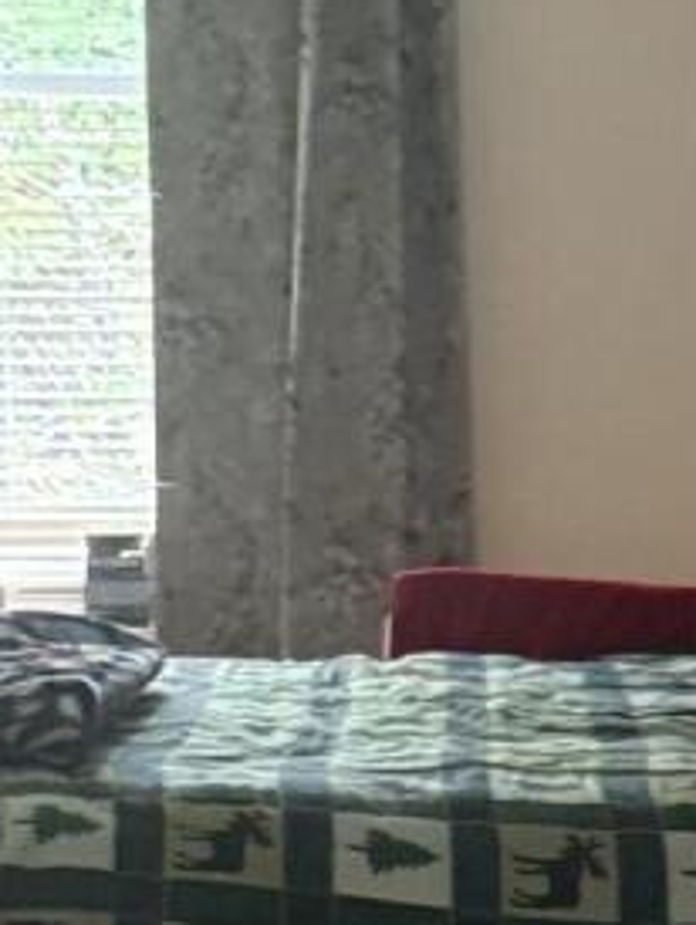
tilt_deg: -11.9
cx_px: 696
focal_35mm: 175
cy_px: 1249
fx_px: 4684
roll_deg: -0.7
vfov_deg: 11.0
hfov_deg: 8.5
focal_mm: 6.76
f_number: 1.78
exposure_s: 1/60
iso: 640
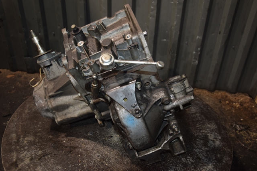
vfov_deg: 41.7
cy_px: 86
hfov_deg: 59.5
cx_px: 128
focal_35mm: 32
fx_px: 225
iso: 800
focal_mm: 21
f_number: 5
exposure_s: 1/60
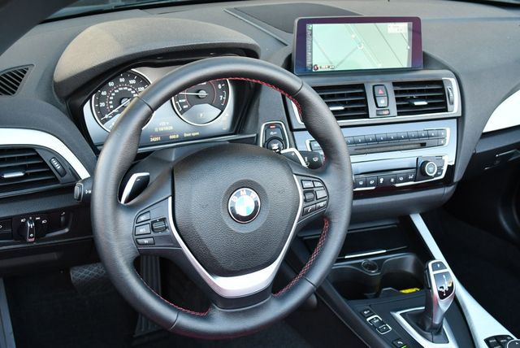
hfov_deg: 41.1
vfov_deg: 28.1
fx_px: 694
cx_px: 260
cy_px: 174
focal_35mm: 48
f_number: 4
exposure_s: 1/160
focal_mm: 24
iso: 800
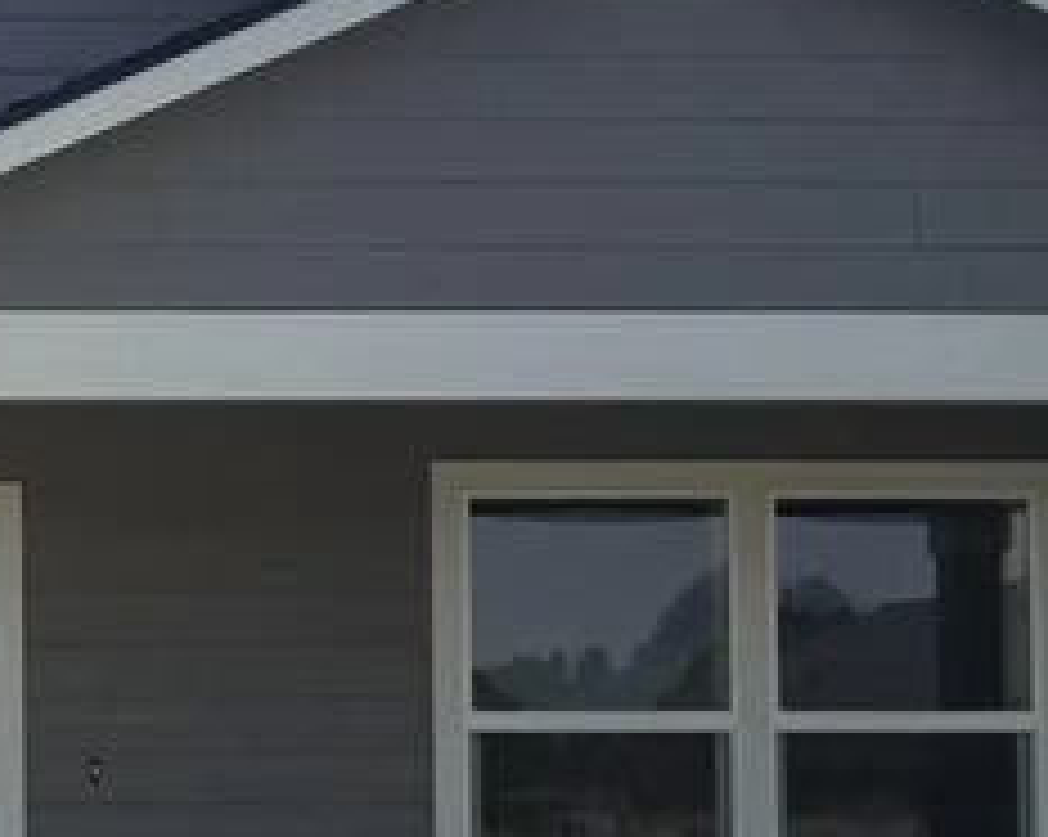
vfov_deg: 14.8
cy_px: 662
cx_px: -459
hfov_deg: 17.1
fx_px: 3192
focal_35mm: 103
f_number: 1.78
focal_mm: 6.76
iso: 80
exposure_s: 1/5714
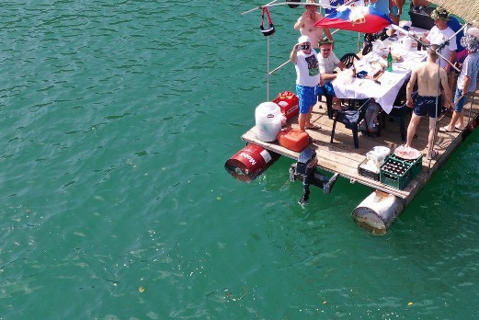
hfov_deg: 35.6
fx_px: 732
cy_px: 23
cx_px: 341
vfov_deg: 23.9
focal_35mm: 55
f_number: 5
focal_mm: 10.26
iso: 100
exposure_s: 1/240
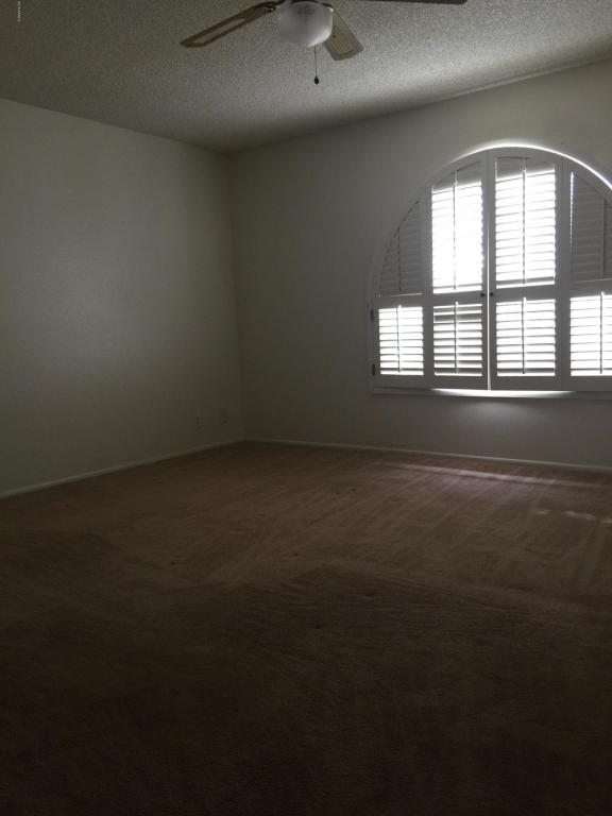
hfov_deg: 48.2
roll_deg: +1.9
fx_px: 684
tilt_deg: -5.4
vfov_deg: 61.7
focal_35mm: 29
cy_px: 408
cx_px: 306
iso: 80
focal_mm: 4.15
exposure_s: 1/15
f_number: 2.2
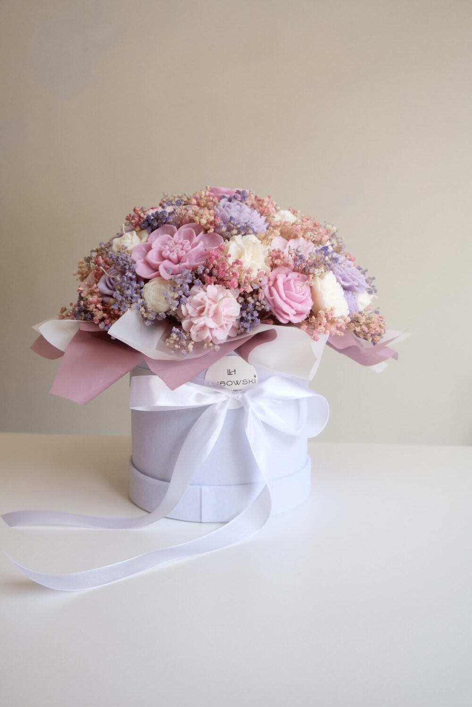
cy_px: 354
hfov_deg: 42.3
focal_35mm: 31
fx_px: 610
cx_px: 236
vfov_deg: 60.3
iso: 1000
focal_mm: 20.9
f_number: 4.5
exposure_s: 1/280
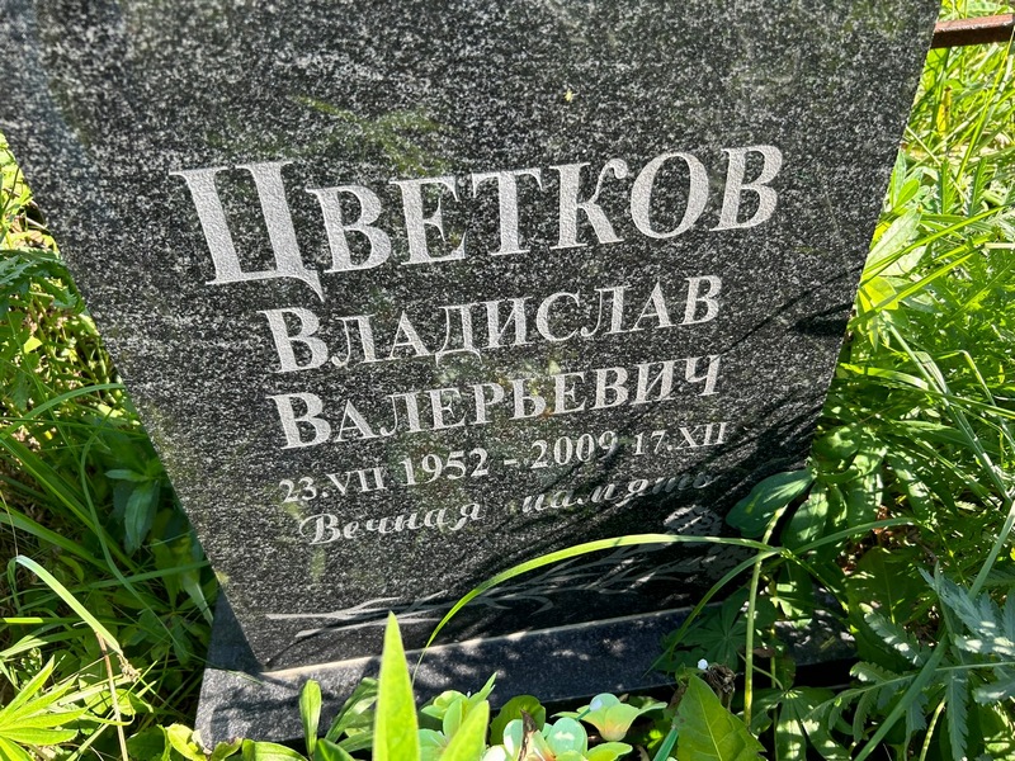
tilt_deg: -45.6
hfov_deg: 67.3
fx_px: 762
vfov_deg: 53.1
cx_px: 508
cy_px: 380
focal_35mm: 26
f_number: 1.5
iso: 50
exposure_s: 1/464
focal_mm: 5.7
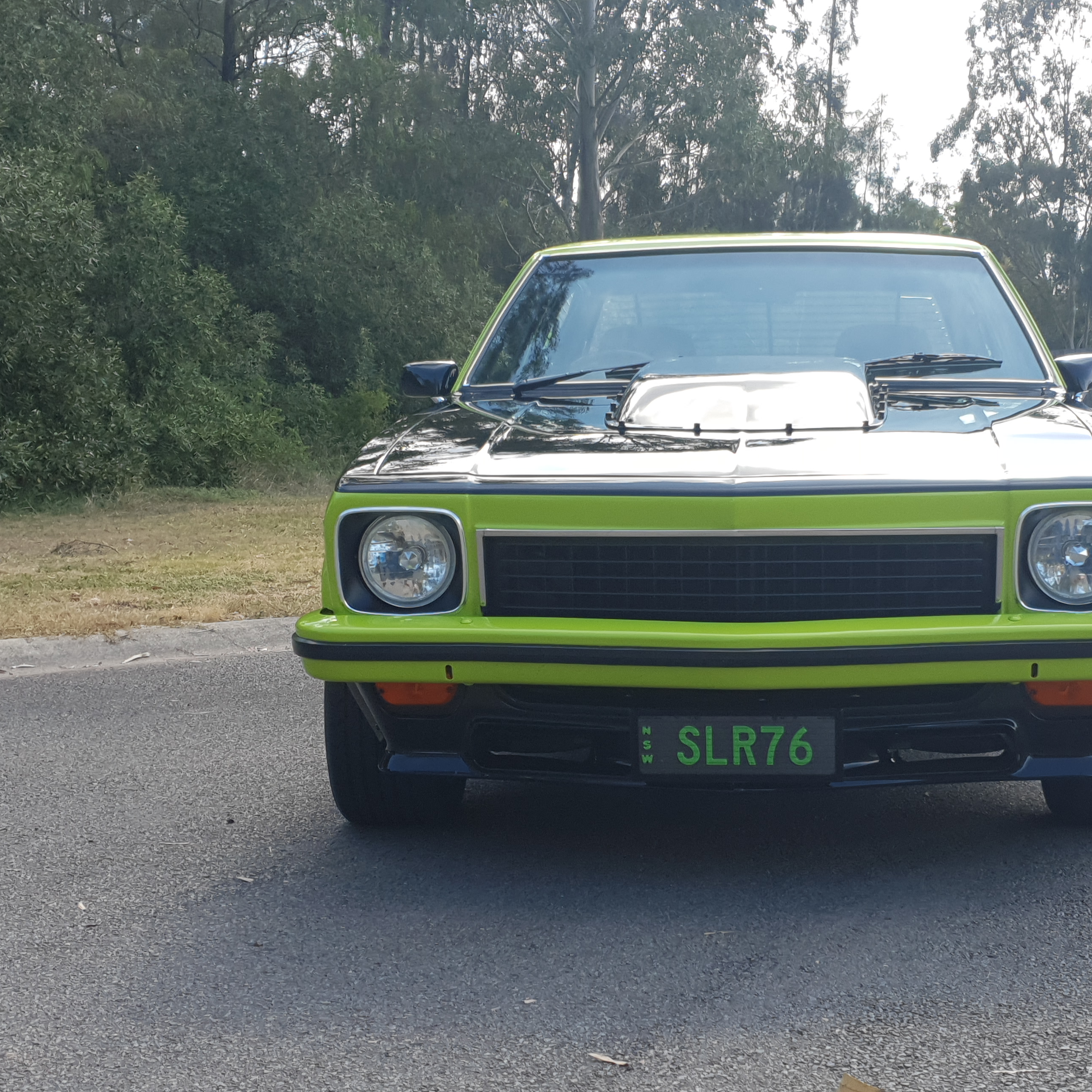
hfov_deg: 45.2
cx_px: 745
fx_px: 1285
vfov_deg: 46.0
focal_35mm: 36
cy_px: 587
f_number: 1.5
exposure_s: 1/829
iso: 50
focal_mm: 4.3
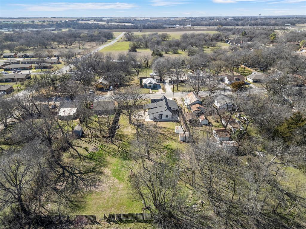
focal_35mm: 24
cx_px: 153
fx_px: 212
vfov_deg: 56.8
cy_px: 114
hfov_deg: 71.6
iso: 200
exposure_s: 1/2000
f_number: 1.7
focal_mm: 6.72
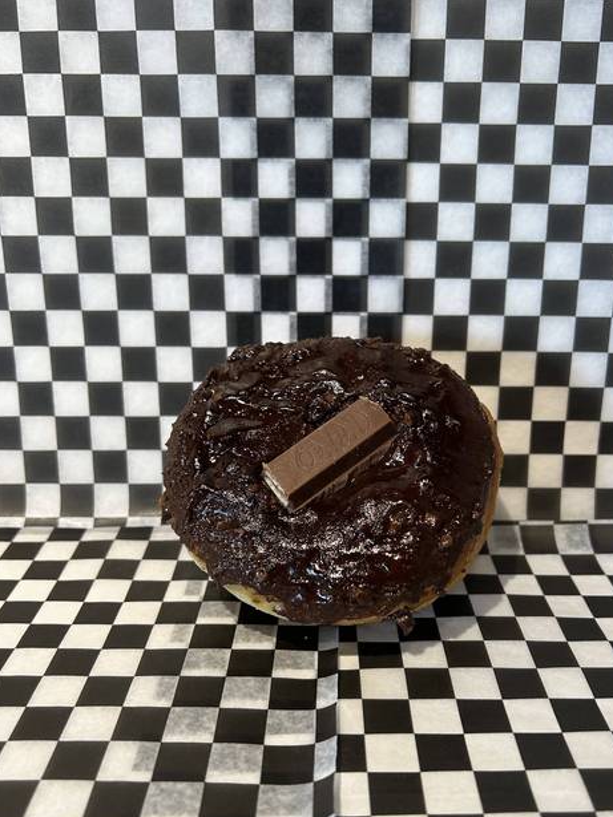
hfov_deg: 45.4
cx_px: 338
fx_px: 732
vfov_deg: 58.1
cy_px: 464
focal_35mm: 31
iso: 80
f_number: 1.5
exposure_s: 1/120
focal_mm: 5.7
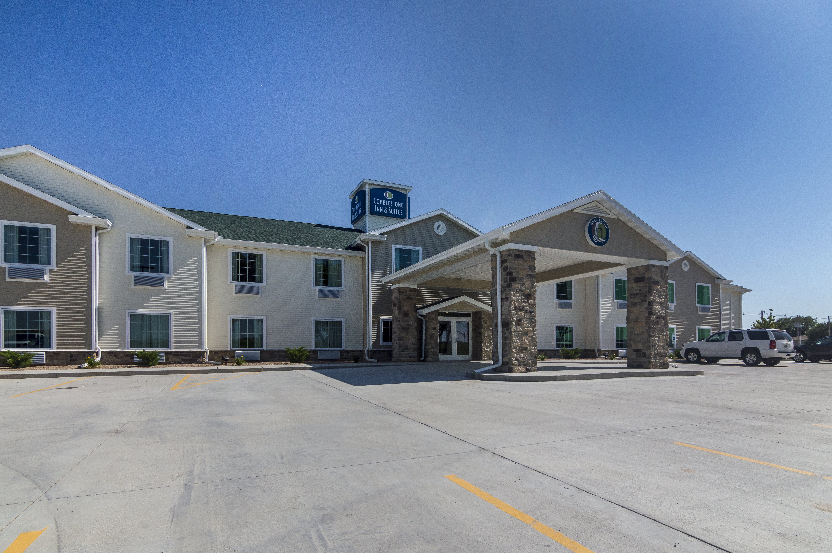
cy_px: 276
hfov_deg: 95.0
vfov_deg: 72.0
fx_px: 381
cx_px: 416
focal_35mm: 16
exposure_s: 1/1000
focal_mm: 11
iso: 400
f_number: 8
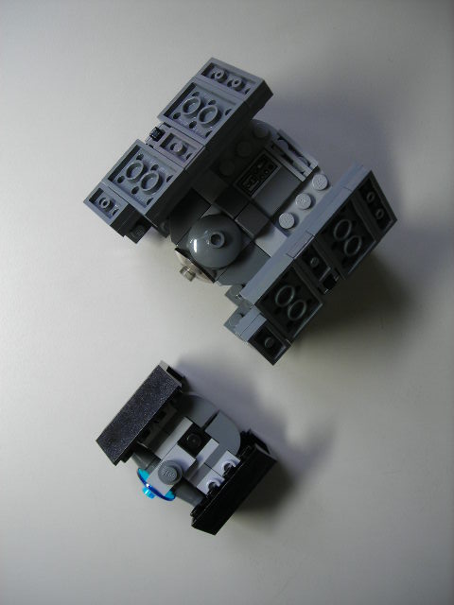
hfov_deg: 37.7
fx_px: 665
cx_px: 227
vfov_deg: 49.0
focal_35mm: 38
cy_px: 302
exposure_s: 1/30
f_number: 3.2
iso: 50
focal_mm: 6.3
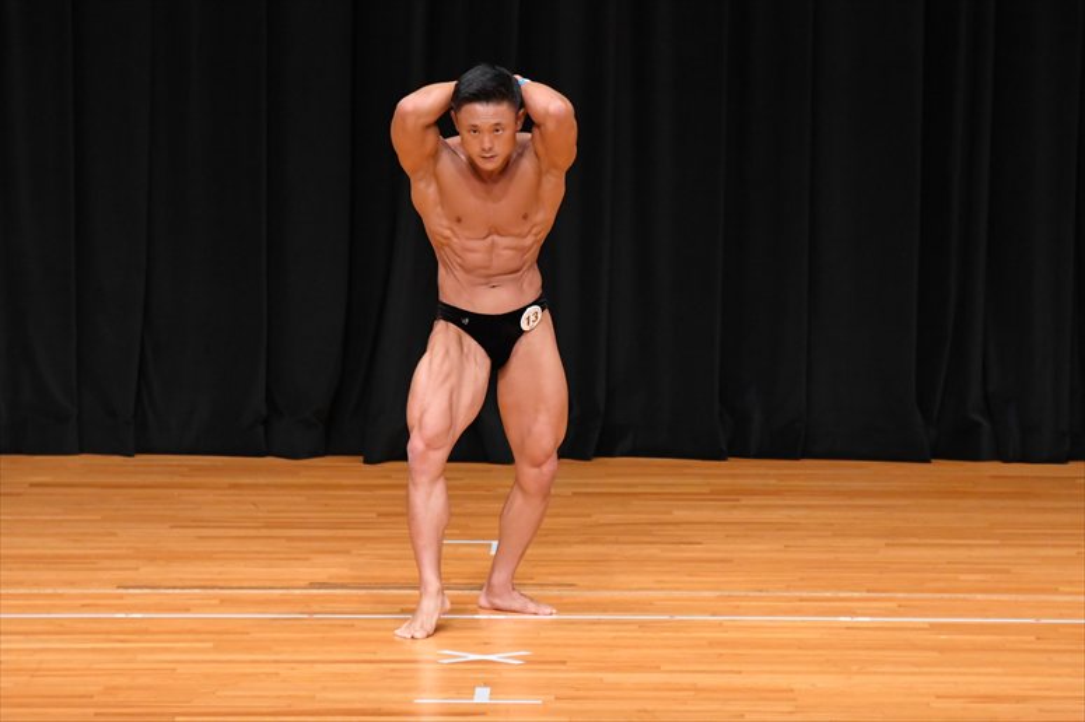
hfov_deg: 7.2
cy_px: 361
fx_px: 8586
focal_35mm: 285
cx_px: 542
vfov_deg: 4.8
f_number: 5.6
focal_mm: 190
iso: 4000
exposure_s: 1/400
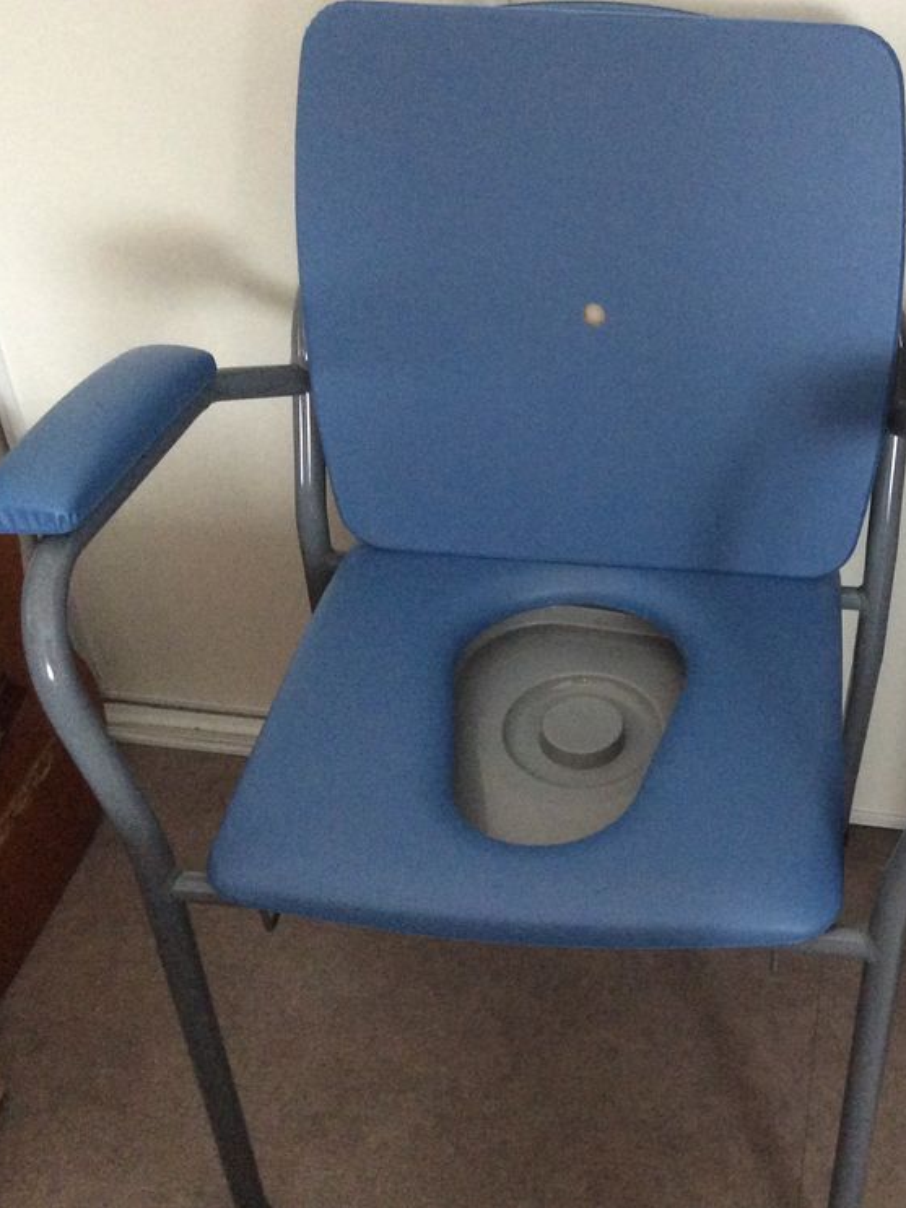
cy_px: 606
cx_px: 695
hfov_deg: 32.8
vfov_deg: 43.9
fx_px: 1501
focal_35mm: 43
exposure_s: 1/20
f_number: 2.4
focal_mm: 3.3
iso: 320
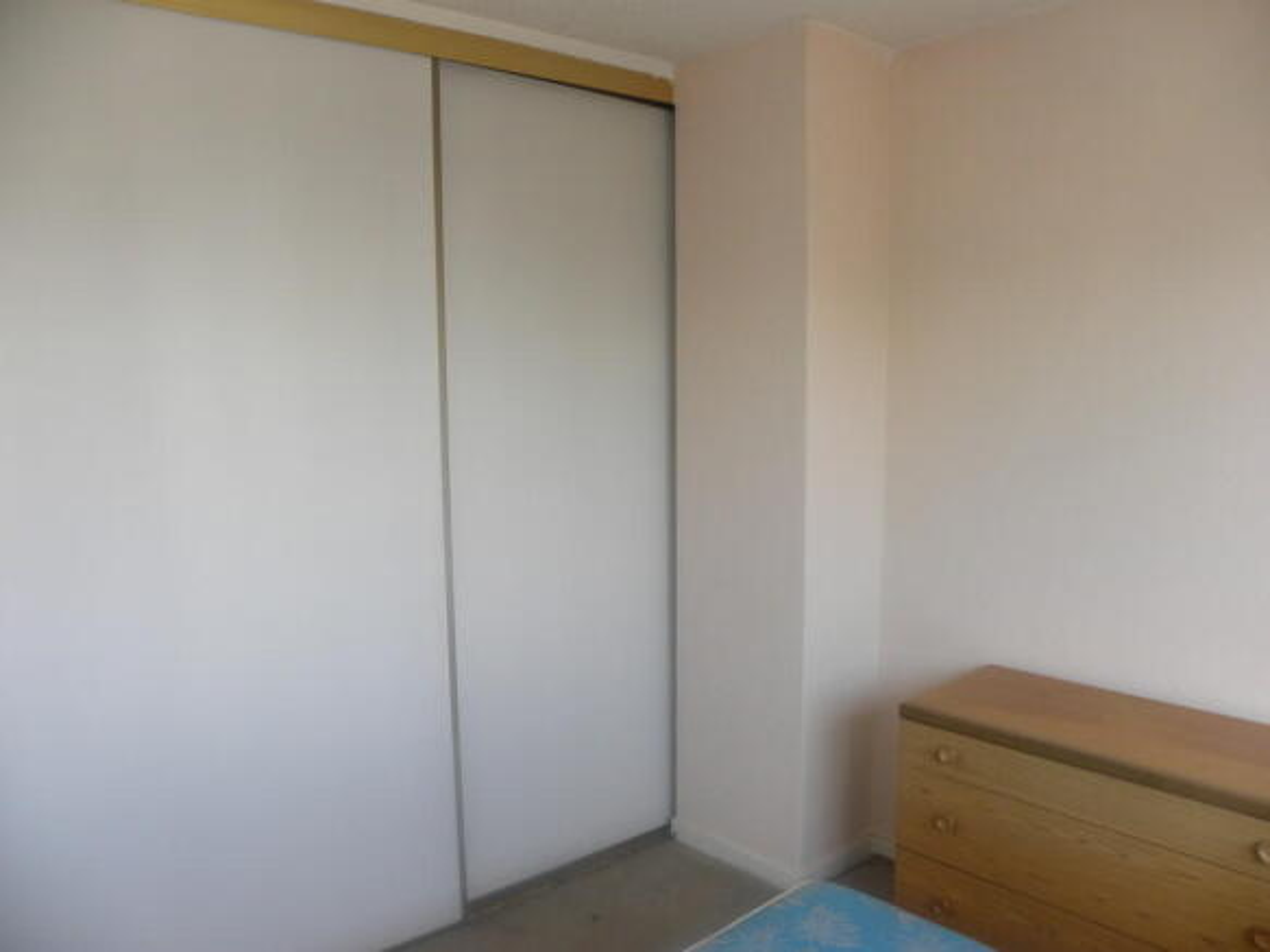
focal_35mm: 26
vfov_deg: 53.0
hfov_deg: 67.3
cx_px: 635
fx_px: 954
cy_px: 476
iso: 116
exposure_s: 1/71.5
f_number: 2.8
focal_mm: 4.6
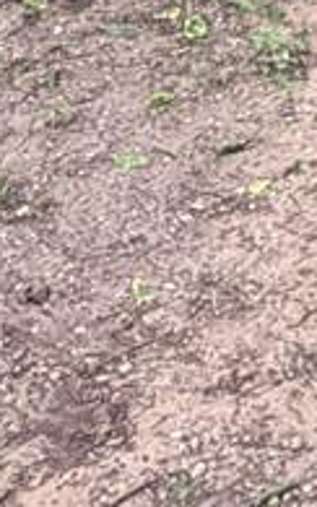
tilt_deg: -9.9
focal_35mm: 156
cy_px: -783
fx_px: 2155
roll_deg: +1.3
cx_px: 735
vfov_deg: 10.9
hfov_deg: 7.9
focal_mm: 2.22
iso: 100
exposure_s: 1/121
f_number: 2.2
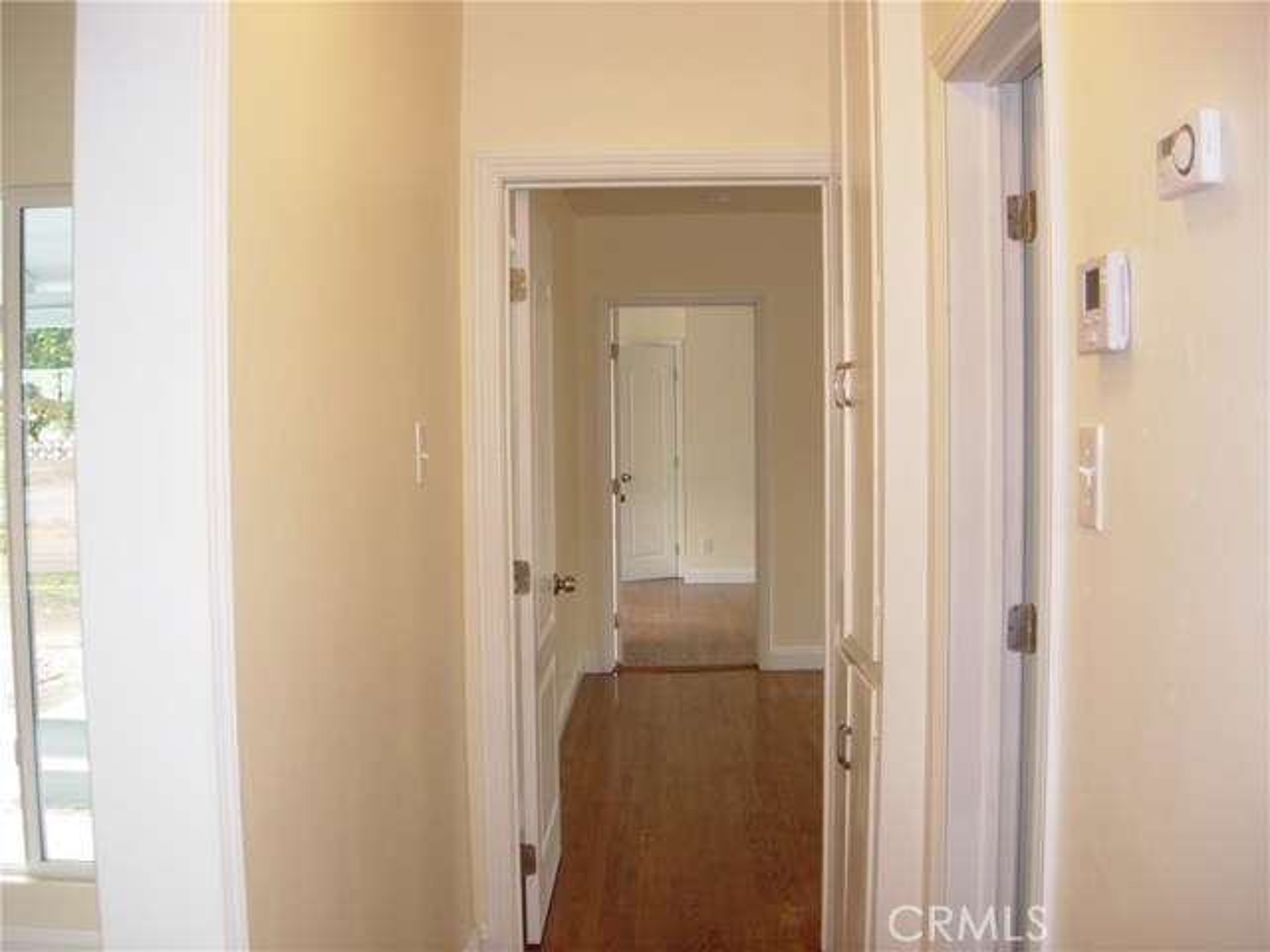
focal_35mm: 38
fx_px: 1394
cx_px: 635
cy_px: 476
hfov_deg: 49.0
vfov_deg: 37.7
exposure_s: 1/36.9
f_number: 2.8
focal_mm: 7.8
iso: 79
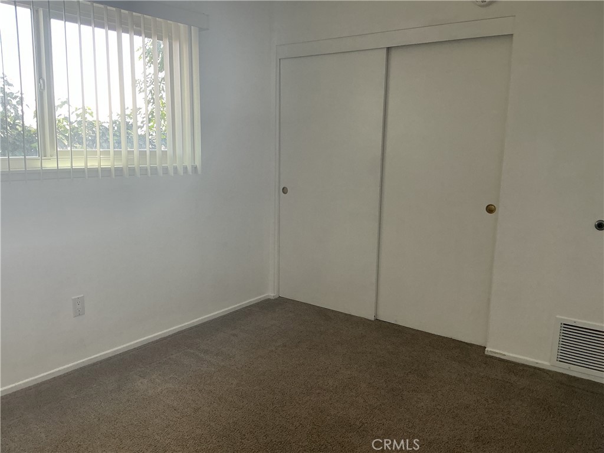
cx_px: 302
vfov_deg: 48.2
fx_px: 506
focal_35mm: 29
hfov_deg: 61.7
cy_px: 226
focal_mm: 3
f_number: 1.8
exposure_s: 1/60
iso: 64
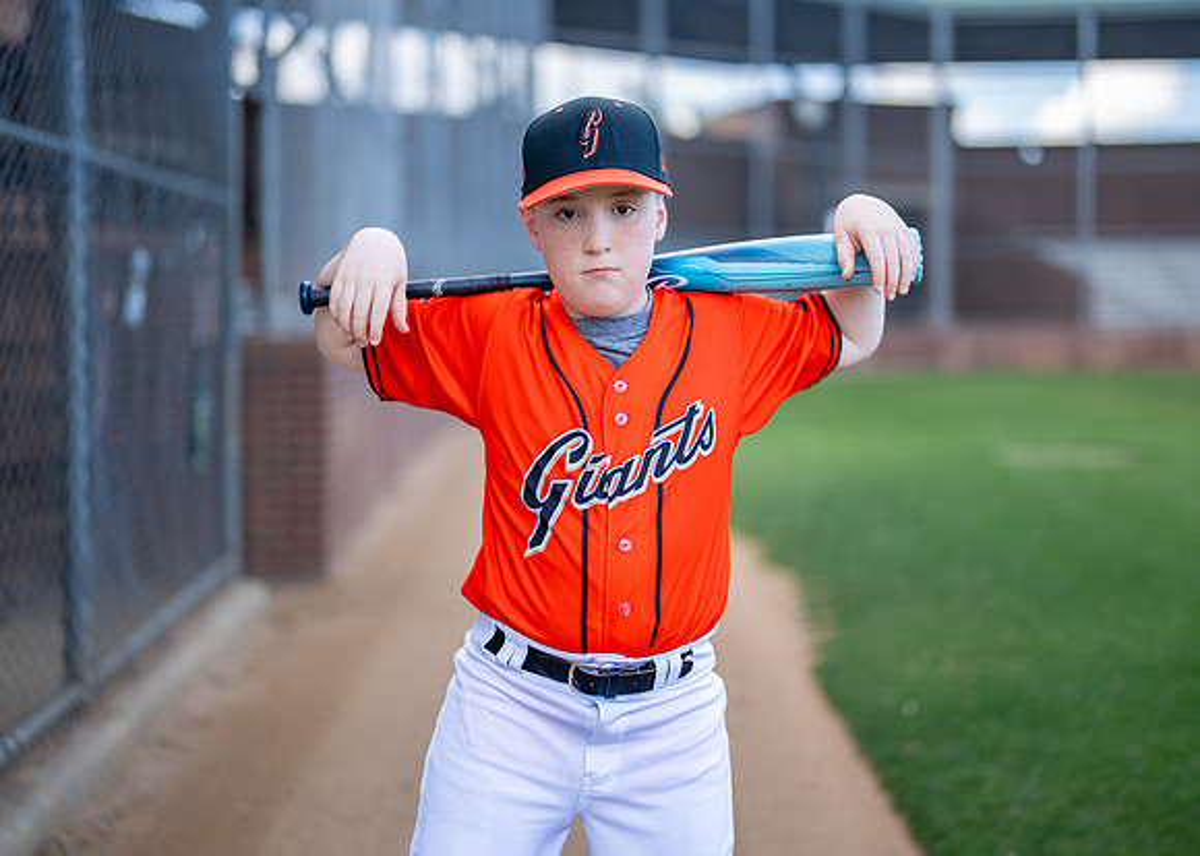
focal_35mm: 56
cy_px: 410
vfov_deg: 25.3
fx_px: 1911
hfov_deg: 34.9
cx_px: 589
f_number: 1.2
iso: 125
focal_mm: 50
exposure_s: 1/2000
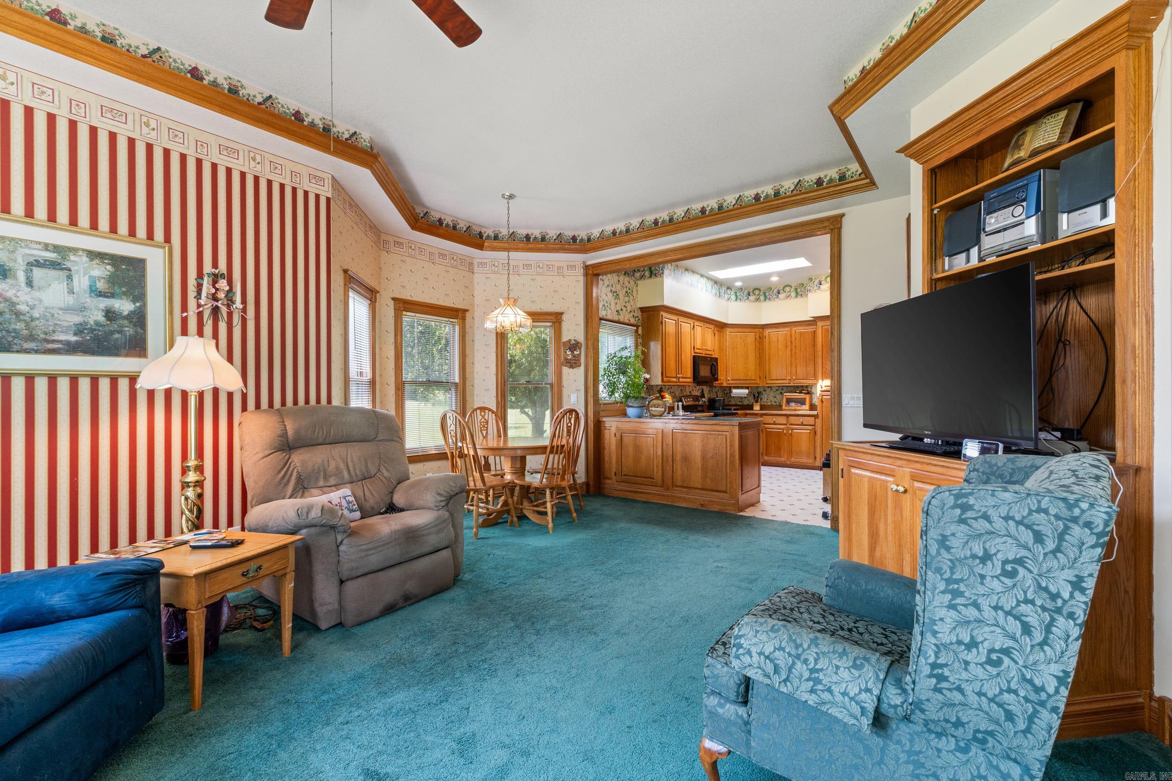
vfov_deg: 77.3
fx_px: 488
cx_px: 586
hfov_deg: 100.4
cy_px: 390
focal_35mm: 15
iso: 200
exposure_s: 1/1.67
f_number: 9
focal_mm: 10
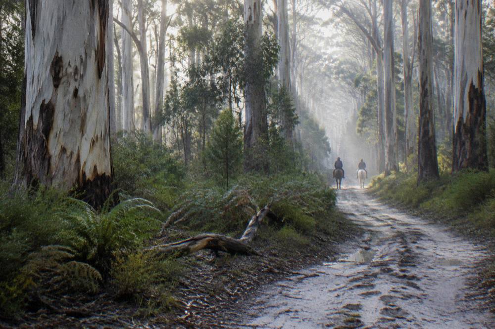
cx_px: 248
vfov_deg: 33.4
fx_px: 550
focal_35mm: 40
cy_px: 164
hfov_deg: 48.5
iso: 200
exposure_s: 1/100
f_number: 11
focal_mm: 40
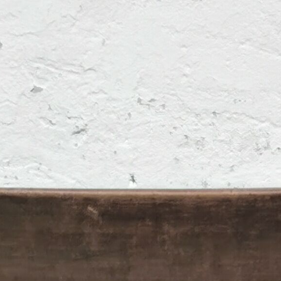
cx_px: 125
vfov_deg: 4.9
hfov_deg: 5.2
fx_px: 3113
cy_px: 814
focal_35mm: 339
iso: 50
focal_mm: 5.56
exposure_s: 1/7143
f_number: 1.6
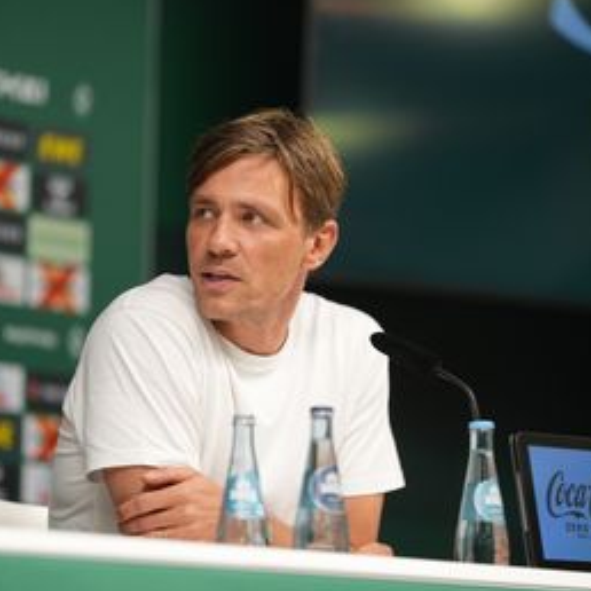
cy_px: 294
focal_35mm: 198
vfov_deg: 8.8
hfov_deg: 8.8
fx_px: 3825
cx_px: 296
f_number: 2
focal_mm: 150
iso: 800
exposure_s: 1/500
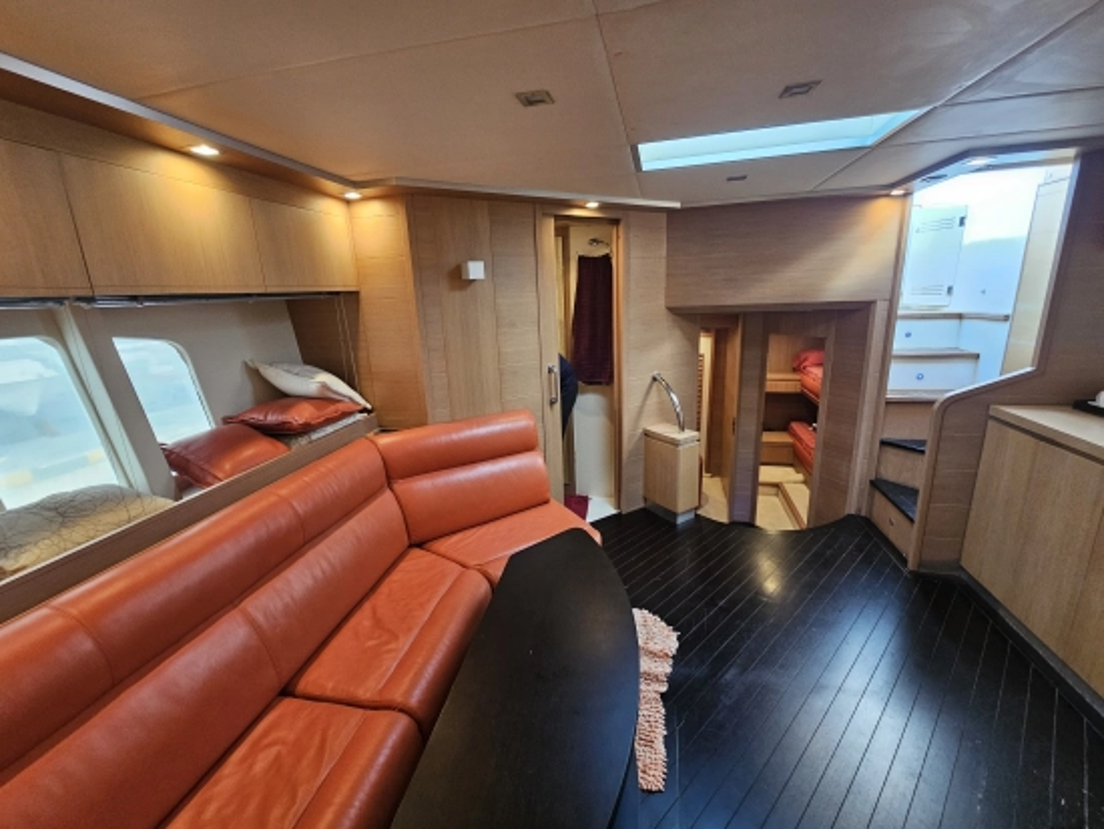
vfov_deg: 90.0
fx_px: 415
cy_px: 414
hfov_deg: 106.2
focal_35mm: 13
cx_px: 552
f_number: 2.2
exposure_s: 1/40
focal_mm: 2.2
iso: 320
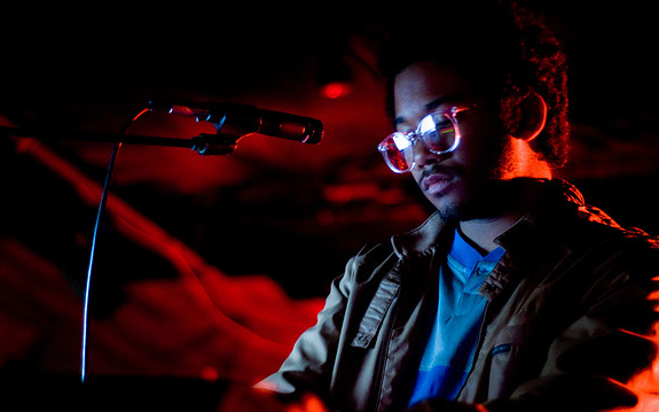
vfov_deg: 16.9
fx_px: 1383
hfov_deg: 26.8
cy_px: 216
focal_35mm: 77
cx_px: 329
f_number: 1.8
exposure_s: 1/25
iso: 1000
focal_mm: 50
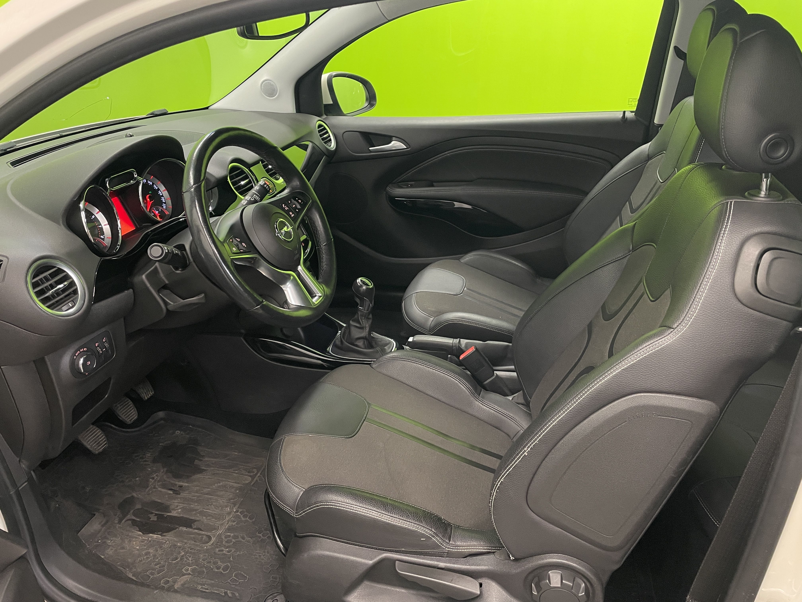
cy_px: 301
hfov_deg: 67.3
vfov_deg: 53.1
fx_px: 602
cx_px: 401
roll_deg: +0.3
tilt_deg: -26.0
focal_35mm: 26
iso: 100
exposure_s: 1/50
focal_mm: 4.2
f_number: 1.6
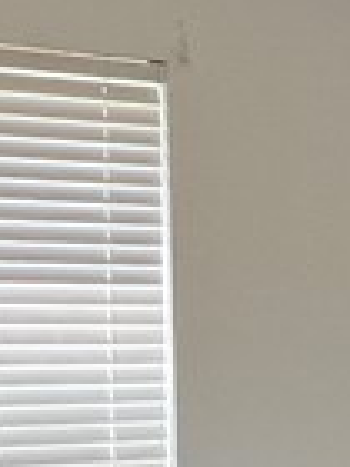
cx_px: 253
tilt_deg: -5.9
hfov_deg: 15.5
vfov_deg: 19.8
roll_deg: +0.7
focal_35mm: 95
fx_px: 1281
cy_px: 504
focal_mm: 1.57
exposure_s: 1/120
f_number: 1.8
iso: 80
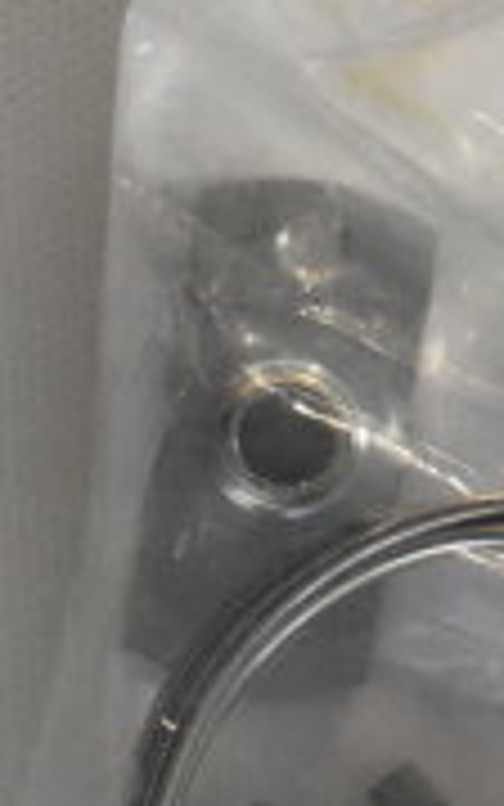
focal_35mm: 167
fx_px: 3667
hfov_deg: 7.3
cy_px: 484
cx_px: 1264
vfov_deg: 12.5
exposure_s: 1/320
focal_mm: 32
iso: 6400
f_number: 10
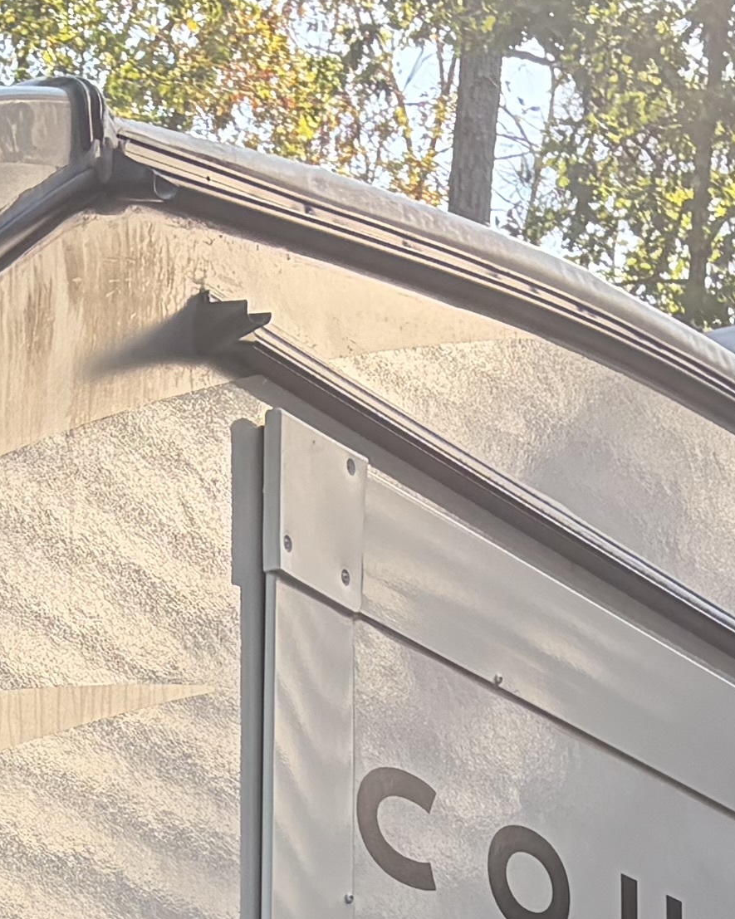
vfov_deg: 13.0
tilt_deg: +2.5
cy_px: 1757
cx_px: -209
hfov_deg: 11.5
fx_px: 3564
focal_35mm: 131
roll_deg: +0.3
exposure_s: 1/716
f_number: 1.6
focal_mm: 5.96
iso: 64
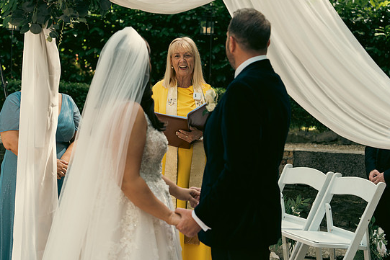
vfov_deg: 18.4
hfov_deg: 27.3
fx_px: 802
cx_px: 202
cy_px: 125
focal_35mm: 74
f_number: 3.5
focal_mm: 69
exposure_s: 1/200
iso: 250
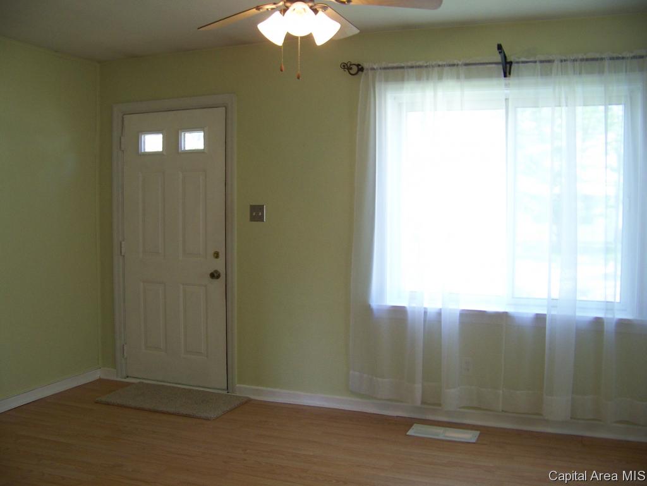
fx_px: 673
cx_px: 324
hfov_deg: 51.3
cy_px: 243
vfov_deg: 39.7
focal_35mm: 36
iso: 100
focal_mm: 5.85
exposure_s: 1/30
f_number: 2.8
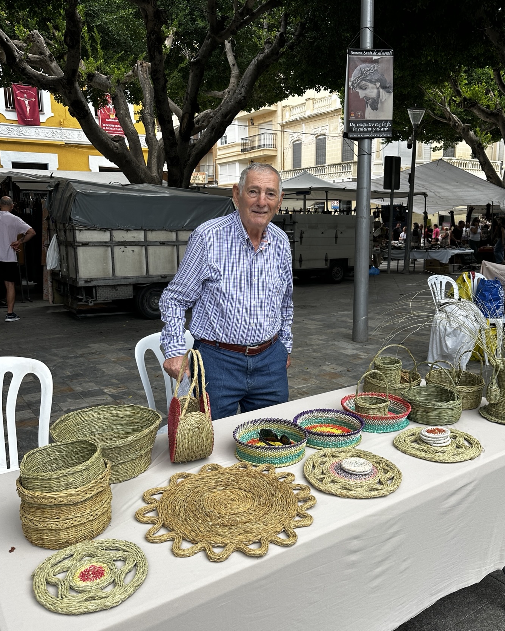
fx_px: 523
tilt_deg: -9.9
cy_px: 320
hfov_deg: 51.5
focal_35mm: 28
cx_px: 266
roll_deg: +0.9
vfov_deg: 62.2
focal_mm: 6.86
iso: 80
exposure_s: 1/767
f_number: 1.78
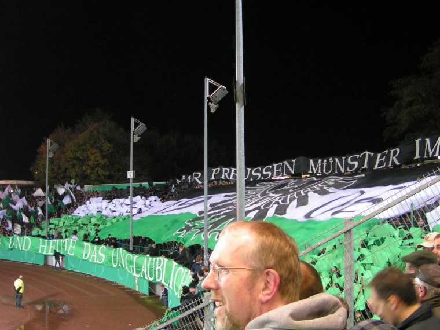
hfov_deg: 46.8
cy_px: 172
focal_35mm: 40
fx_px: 508
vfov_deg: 36.0
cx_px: 213
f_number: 2.8
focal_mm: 5.8
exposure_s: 1/10
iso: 200
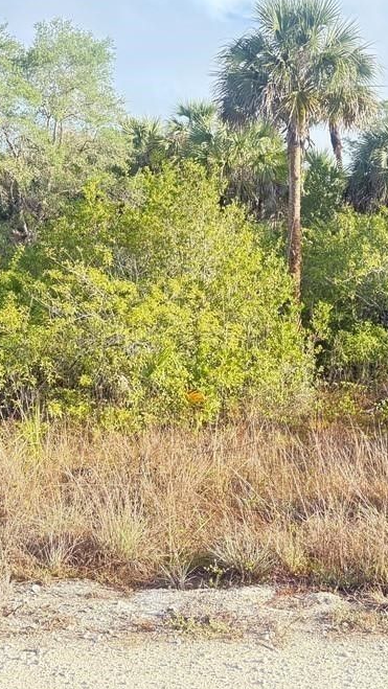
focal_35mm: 44
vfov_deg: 46.3
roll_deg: -0.4
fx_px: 804
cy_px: 315
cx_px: 243
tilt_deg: -0.2
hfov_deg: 27.0
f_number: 1.6
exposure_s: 1/390
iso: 64
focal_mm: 5.96
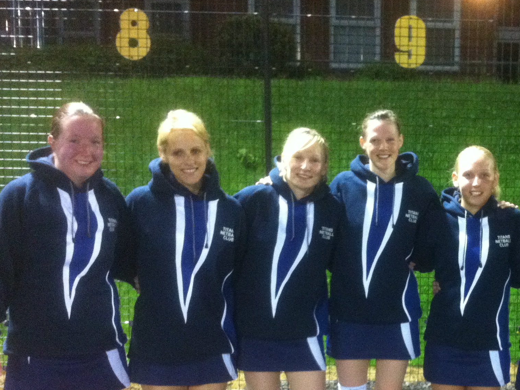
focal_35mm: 60
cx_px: 396
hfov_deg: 31.6
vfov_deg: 24.1
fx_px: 901
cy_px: 296
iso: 500
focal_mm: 3.85
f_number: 2.8
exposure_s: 1/17
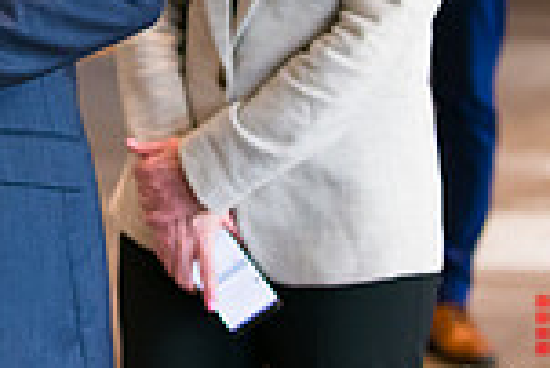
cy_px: -220
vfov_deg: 5.1
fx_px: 4114
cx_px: -262
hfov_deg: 7.5
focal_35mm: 269
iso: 400
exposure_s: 1/320
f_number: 3.2
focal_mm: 70
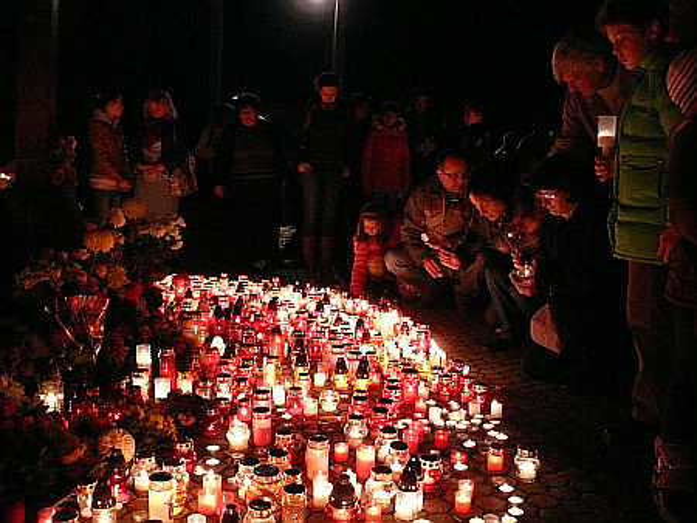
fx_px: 705
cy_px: 262
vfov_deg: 40.7
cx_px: 348
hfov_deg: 52.6
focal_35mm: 35
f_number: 2.8
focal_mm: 7.4
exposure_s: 1/30
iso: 800
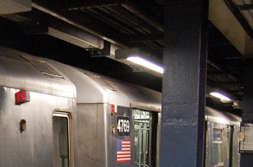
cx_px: 18
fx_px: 554
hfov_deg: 24.8
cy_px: 197
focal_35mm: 79
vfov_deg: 16.5
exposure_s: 1/60
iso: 1600
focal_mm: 18
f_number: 4
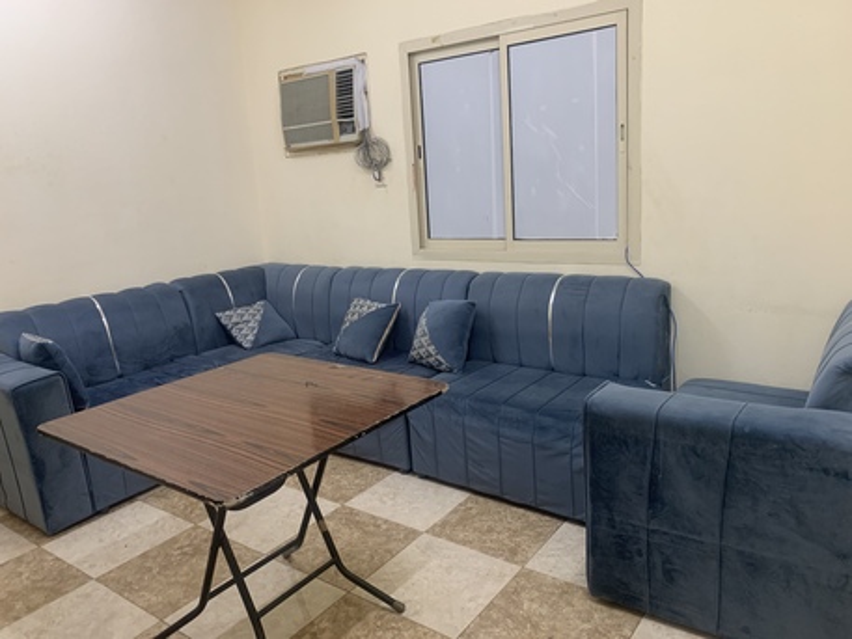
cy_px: 320
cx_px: 426
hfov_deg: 67.3
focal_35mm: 26
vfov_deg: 53.1
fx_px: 640
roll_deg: +3.3
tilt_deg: -11.2
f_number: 1.8
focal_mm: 4.25
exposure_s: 1/60
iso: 200
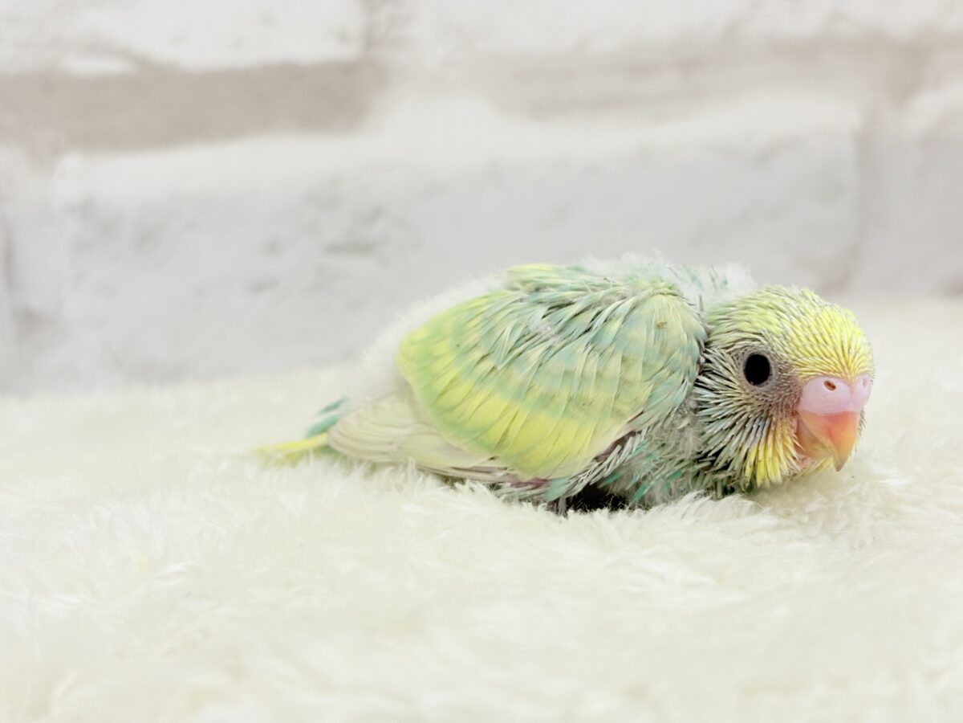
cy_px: 362
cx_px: 482
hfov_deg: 36.8
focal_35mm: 52
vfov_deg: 28.0
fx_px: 1447
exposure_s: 1/50
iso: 25
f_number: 1.6
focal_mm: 5.96
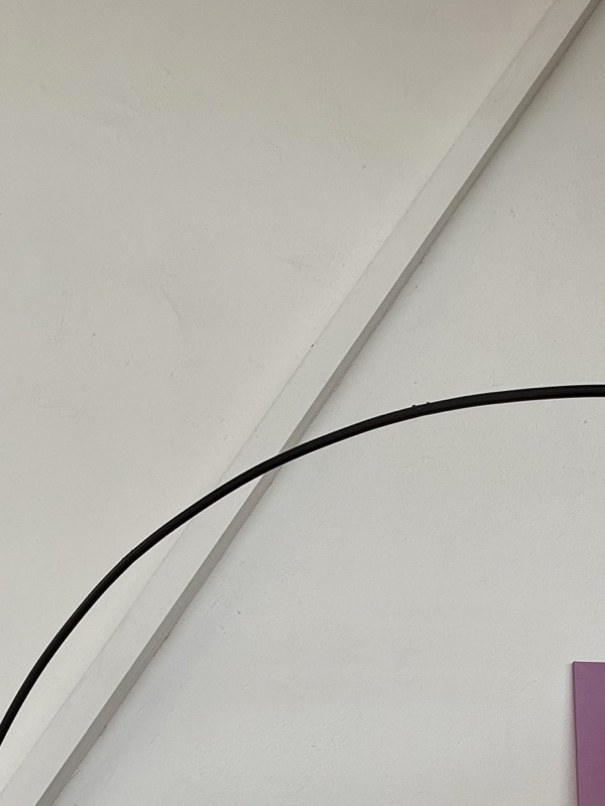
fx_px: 652
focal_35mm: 28
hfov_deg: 45.5
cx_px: 535
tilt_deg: -0.7
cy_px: 770
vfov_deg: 52.9
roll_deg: -1.0
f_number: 2.2
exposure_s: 1/113
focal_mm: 2.22
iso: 40
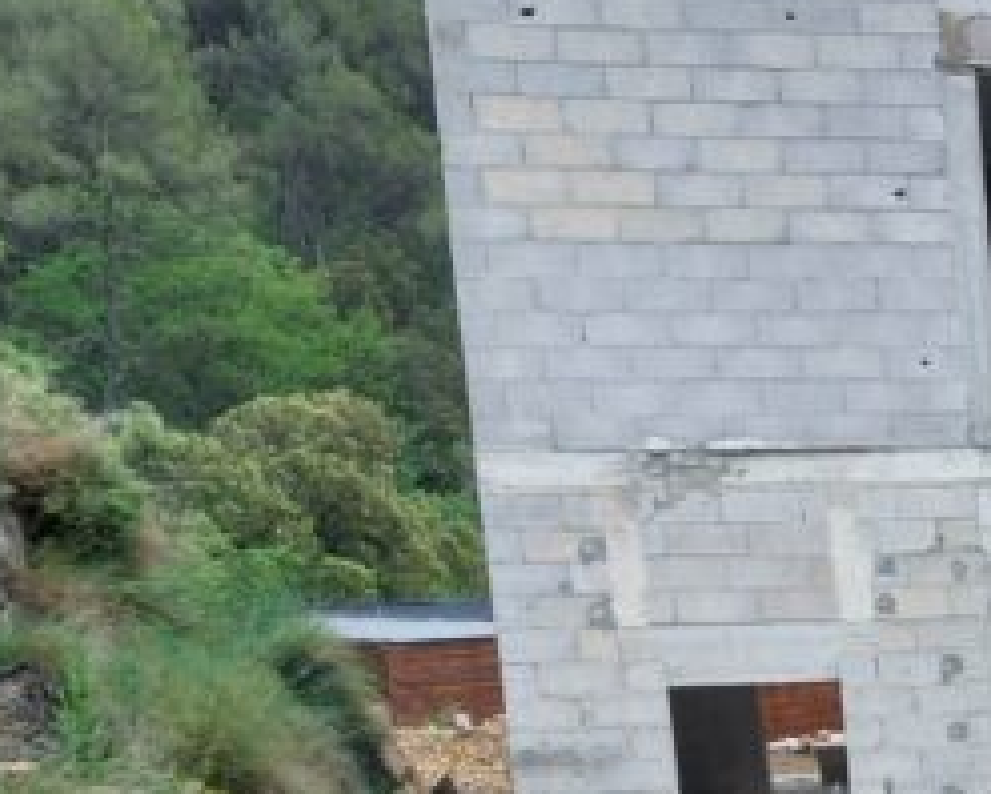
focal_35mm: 101
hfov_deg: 16.6
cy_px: 1079
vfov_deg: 14.5
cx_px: 1649
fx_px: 2965
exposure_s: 1/245
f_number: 1.8
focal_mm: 5.23
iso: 25
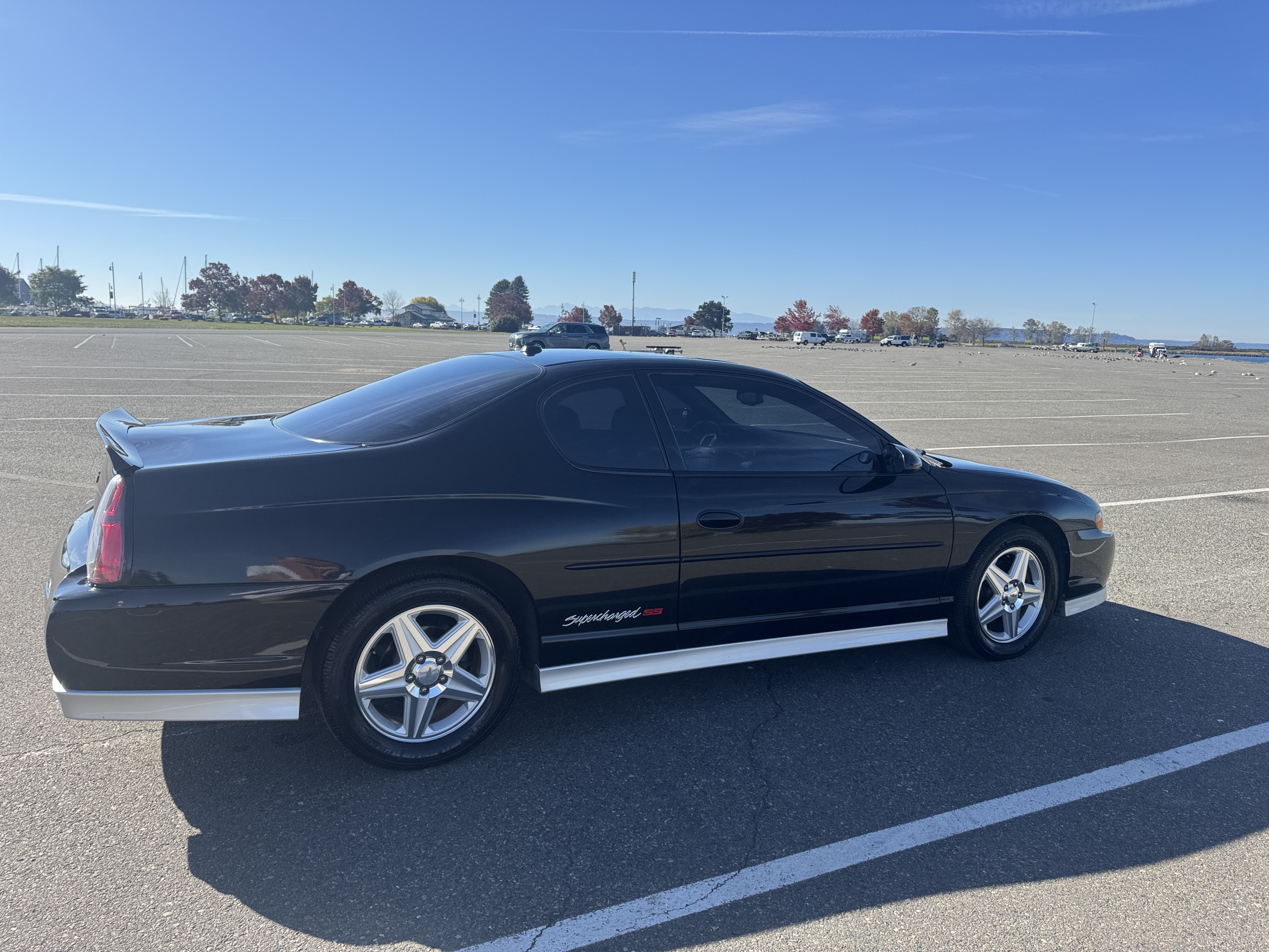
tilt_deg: -9.1
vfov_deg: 56.8
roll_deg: -1.4
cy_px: 476
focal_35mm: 24
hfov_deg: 71.6
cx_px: 634
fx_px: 880
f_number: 1.78
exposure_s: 1/3802
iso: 80
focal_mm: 6.76
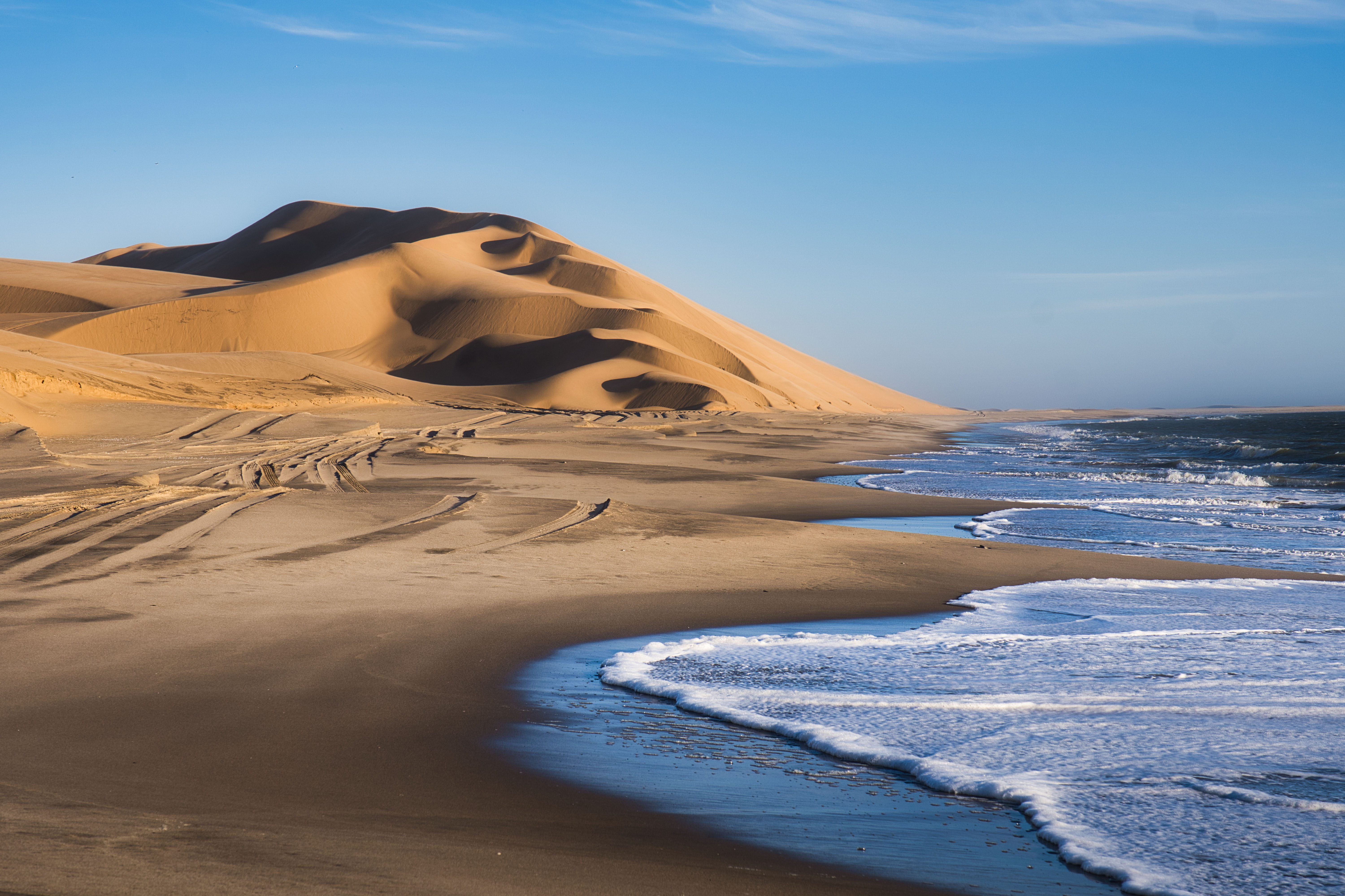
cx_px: 672
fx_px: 3082
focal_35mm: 82
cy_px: 448
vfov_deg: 16.6
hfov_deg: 24.6
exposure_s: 1/320
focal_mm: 55
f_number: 8
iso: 100
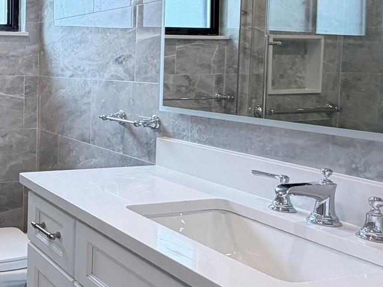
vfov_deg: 33.2
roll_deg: -0.1
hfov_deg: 36.8
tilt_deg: -3.2
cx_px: -40
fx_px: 476
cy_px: 91
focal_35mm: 43
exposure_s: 1/120
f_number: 2.2
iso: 160
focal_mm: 2.22
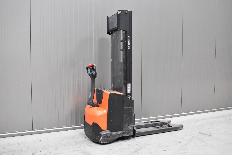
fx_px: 222
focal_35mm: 34
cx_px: 116
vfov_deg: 38.4
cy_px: 78
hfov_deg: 55.1
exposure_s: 1/30
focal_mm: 23
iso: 1600
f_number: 5
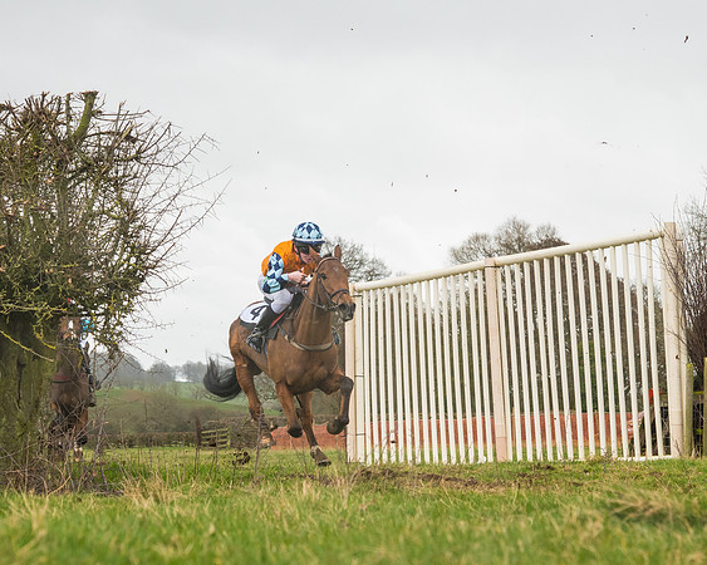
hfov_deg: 17.2
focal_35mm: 112
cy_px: 228
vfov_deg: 13.8
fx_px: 2338
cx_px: 428
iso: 1000
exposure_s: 1/1000
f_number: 5
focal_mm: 70
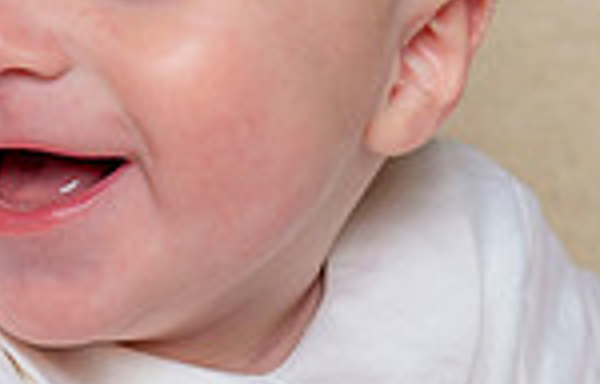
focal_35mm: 229
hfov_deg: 9.1
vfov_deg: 5.8
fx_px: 3770
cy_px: 380
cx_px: 382
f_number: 5
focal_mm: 48
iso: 200
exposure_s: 1/200
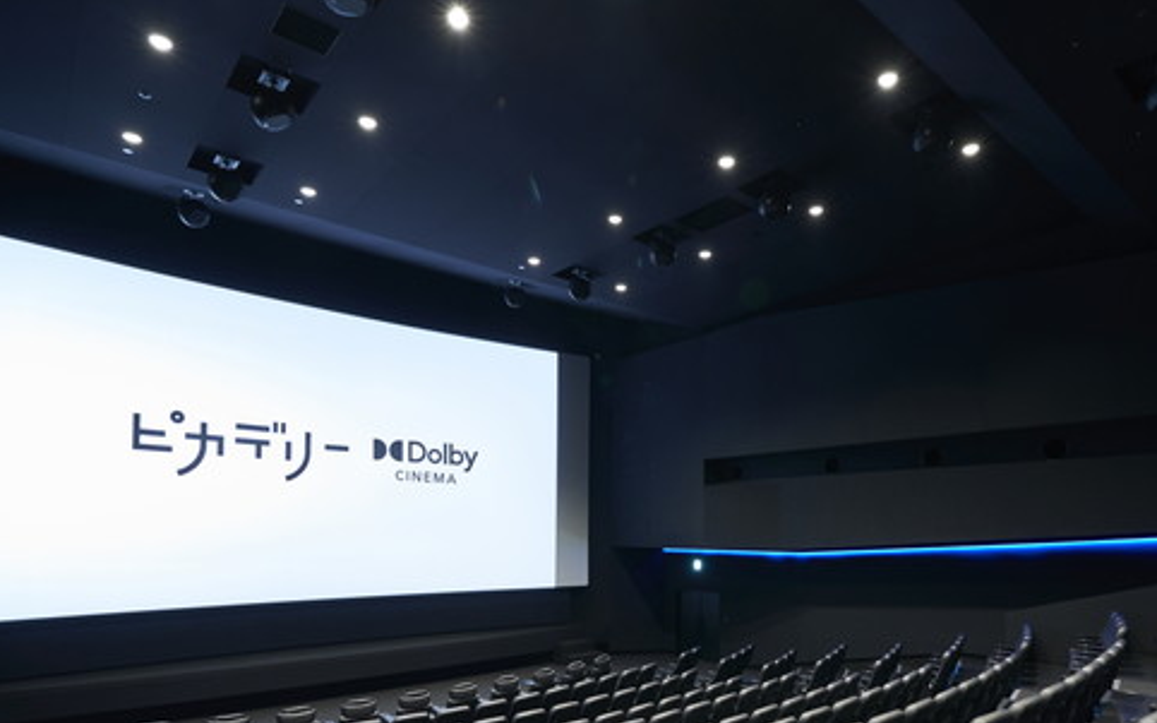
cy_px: 503
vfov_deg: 53.5
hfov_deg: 79.2
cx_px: 663
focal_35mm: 22
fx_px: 694
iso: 800
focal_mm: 13
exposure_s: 1
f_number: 8
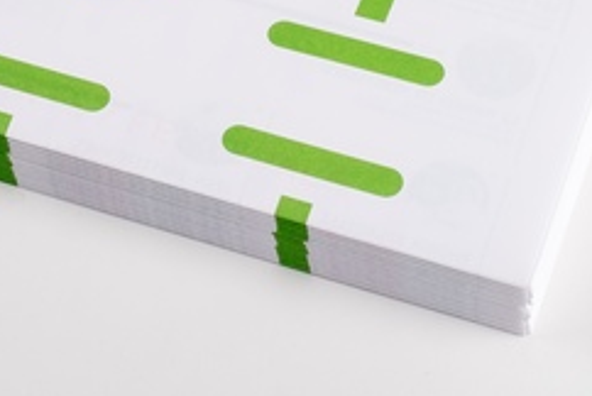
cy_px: -153
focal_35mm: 153
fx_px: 2519
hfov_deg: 13.4
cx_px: 291
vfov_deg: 8.8
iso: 200
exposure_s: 1/125
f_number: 14
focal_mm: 35
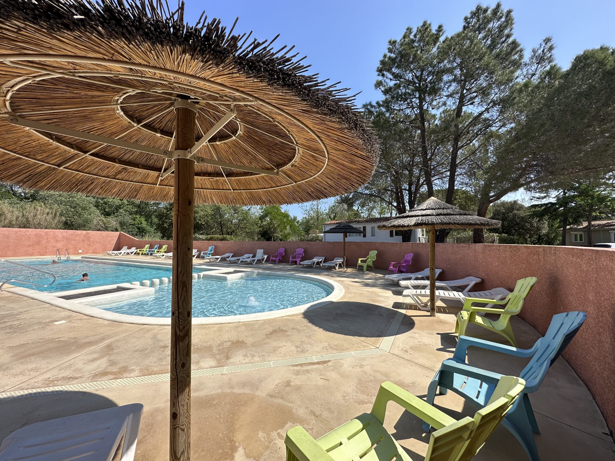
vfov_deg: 85.7
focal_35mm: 14
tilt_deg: +1.8
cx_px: 308
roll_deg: -0.2
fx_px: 249
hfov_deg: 102.1
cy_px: 230
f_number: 2.2
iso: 50
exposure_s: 1/1715
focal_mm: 2.22
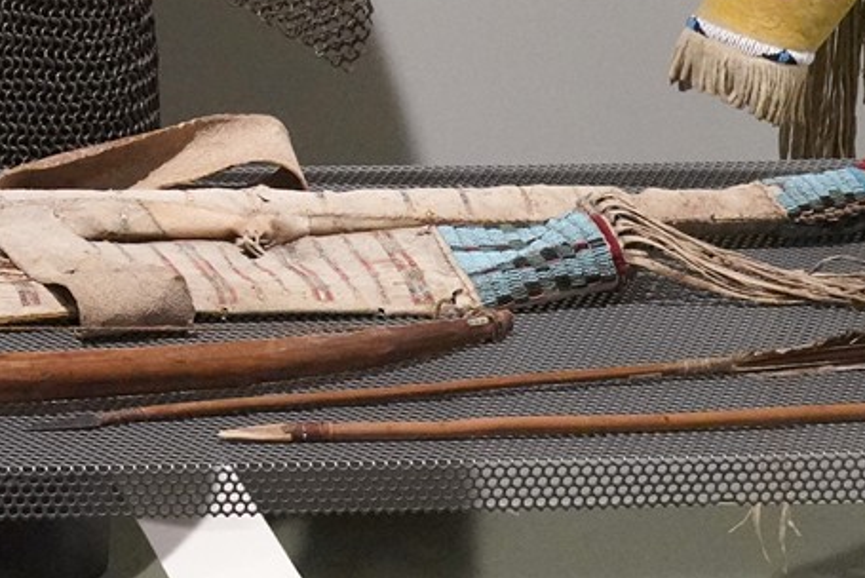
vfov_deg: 7.2
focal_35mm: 189
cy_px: -281
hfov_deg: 10.2
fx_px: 4544
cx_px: -734
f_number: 9
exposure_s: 1/100
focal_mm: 43
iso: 8000
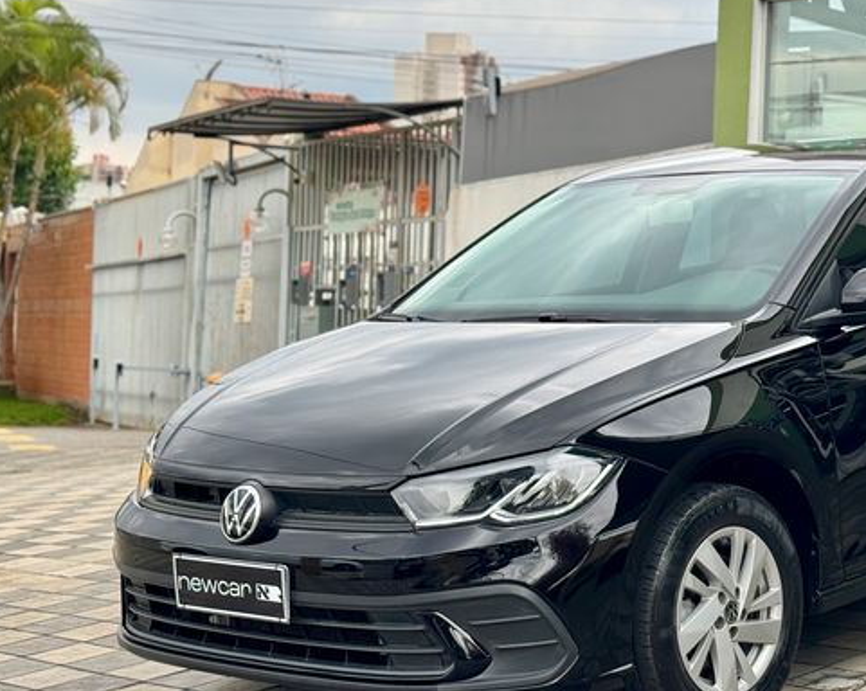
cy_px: 376
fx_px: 2023
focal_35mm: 79
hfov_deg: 23.8
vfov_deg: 19.4
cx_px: 691
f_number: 1.78
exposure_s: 1/593
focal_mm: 6.76
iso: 64
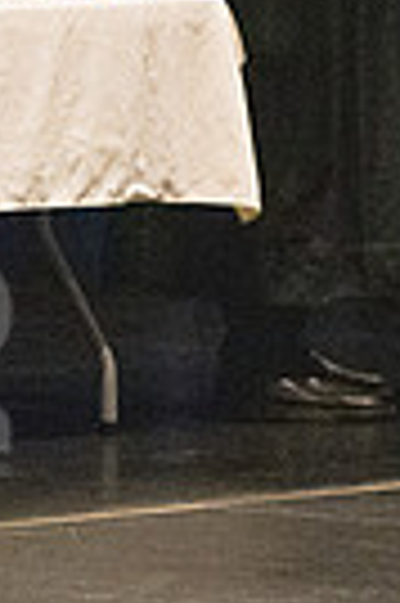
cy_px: -130
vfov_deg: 3.5
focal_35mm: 584
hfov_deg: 2.3
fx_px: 9758
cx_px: 398
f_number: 3.2
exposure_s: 1/400
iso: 10000
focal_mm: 116
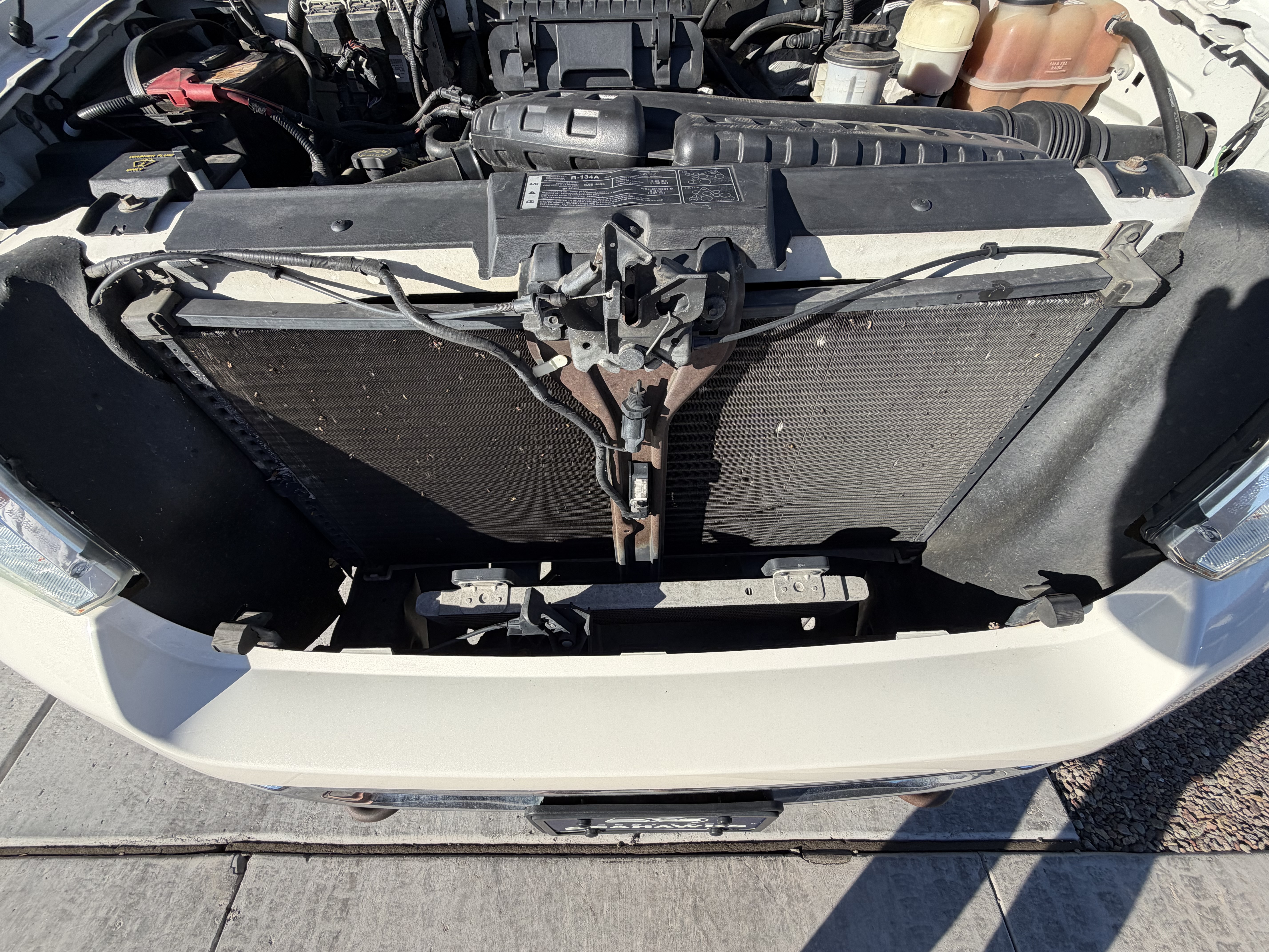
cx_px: 634
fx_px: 513
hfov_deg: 102.1
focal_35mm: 14
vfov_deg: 85.7
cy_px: 476
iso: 32
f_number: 2.2
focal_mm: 2.22
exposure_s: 1/770
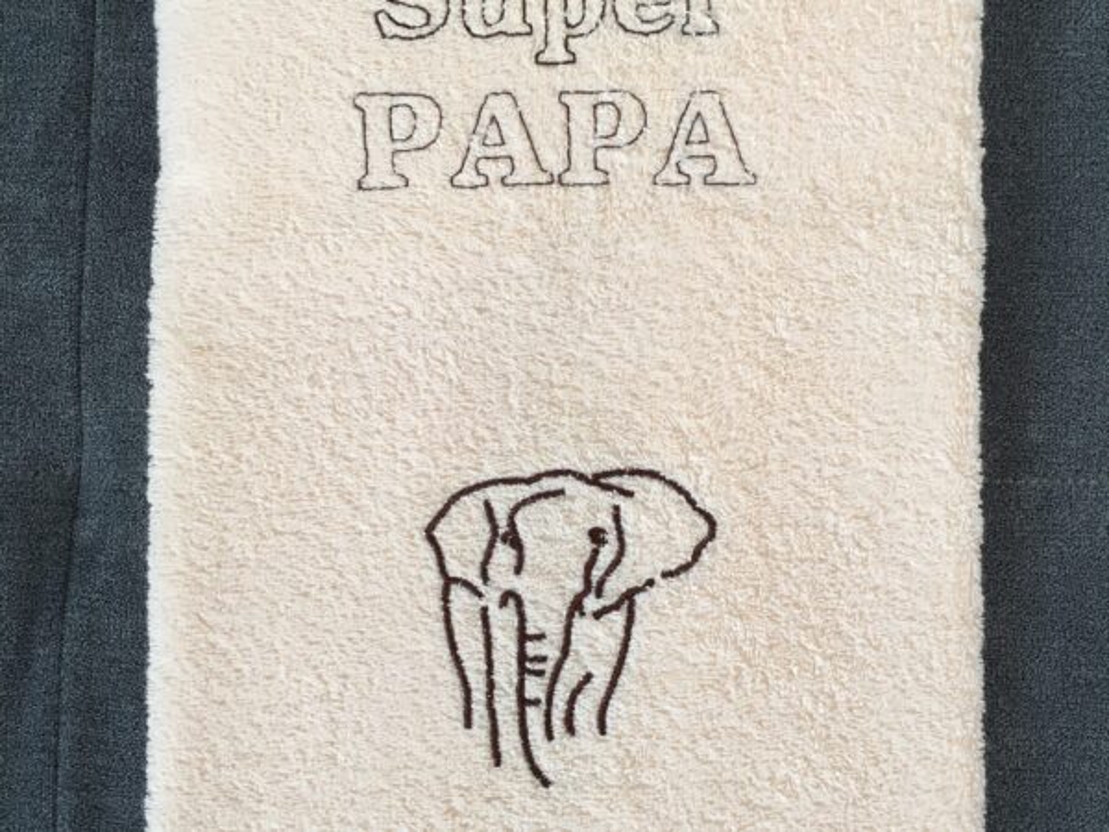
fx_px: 929
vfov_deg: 48.2
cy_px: 416
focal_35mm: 29
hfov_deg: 61.7
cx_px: 554
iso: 25
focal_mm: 4.15
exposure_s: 1/33
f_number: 2.2
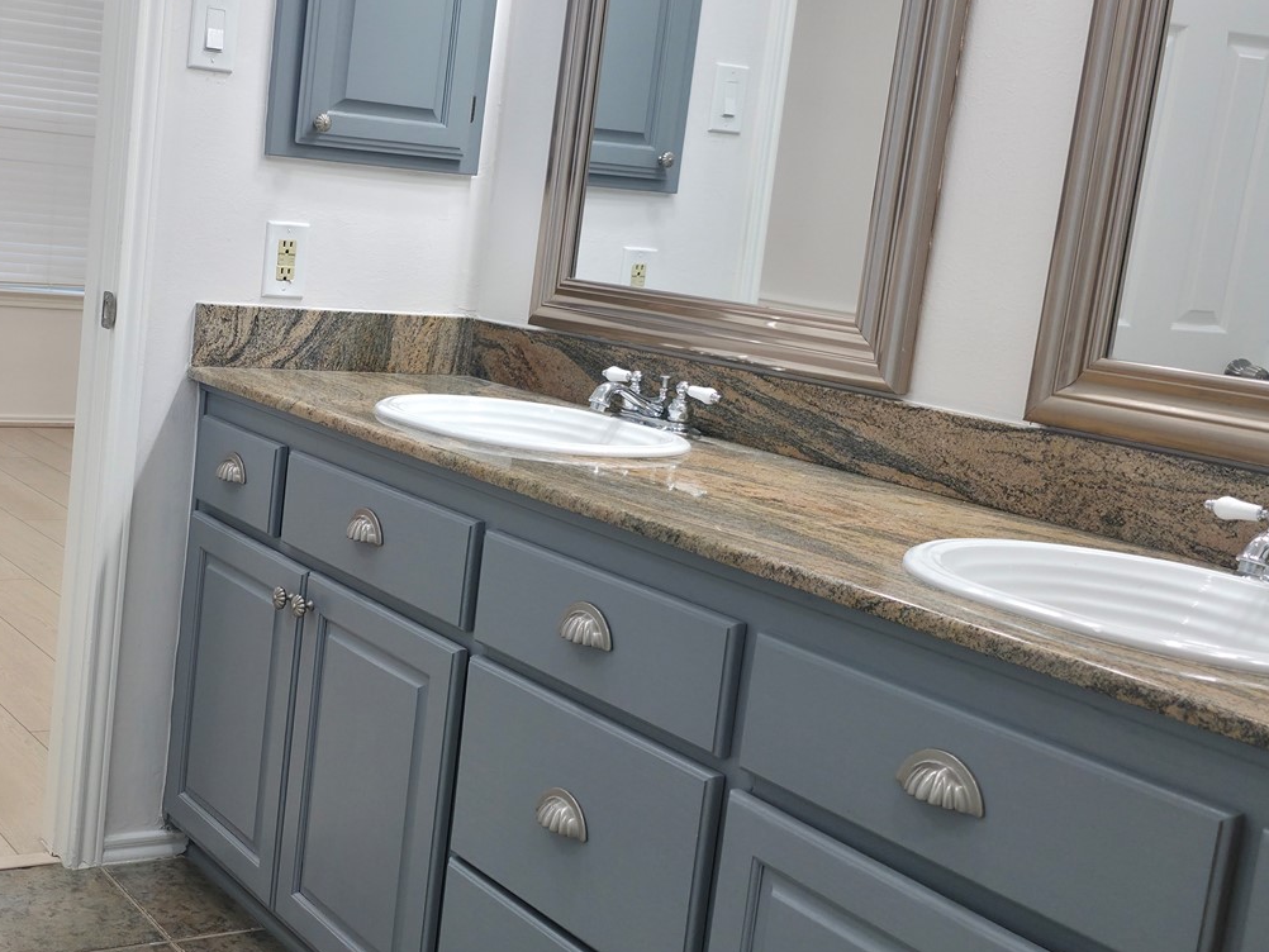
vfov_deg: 30.9
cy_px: 422
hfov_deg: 39.0
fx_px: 1723
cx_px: 266
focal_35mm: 47
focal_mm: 6.3
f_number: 1.7
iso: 100
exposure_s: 1/120
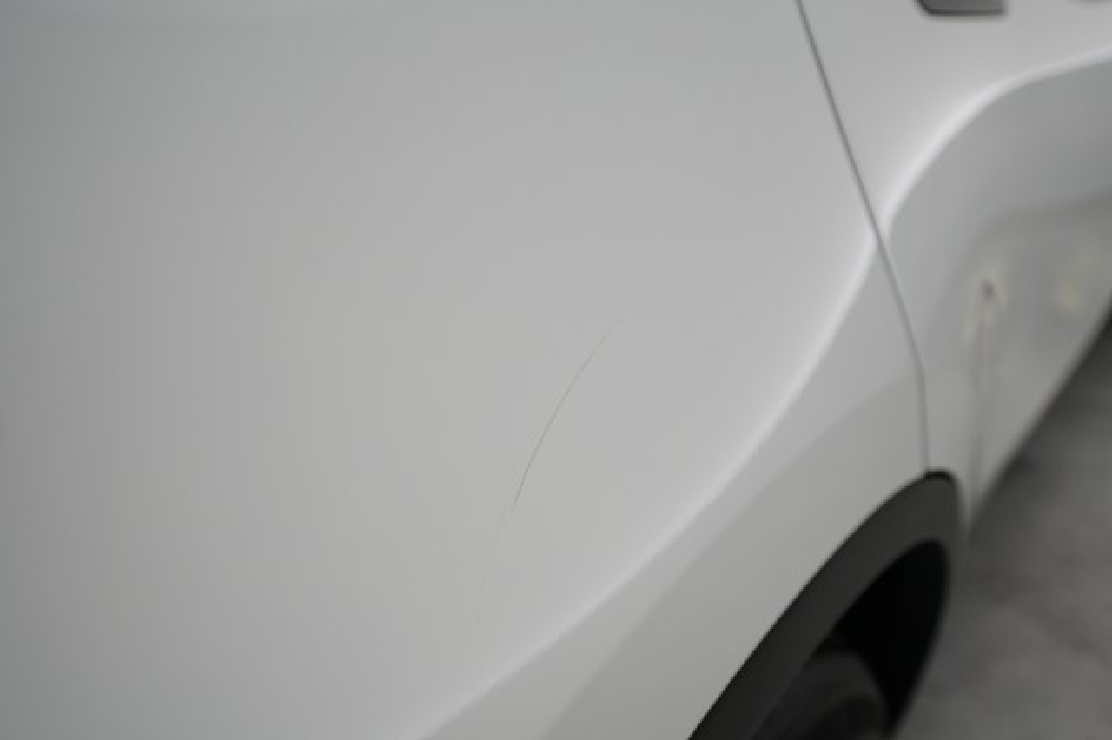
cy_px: 370
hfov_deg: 65.5
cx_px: 556
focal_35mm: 28
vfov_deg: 46.4
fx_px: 864
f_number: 5
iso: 1000
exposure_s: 1/100
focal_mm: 28
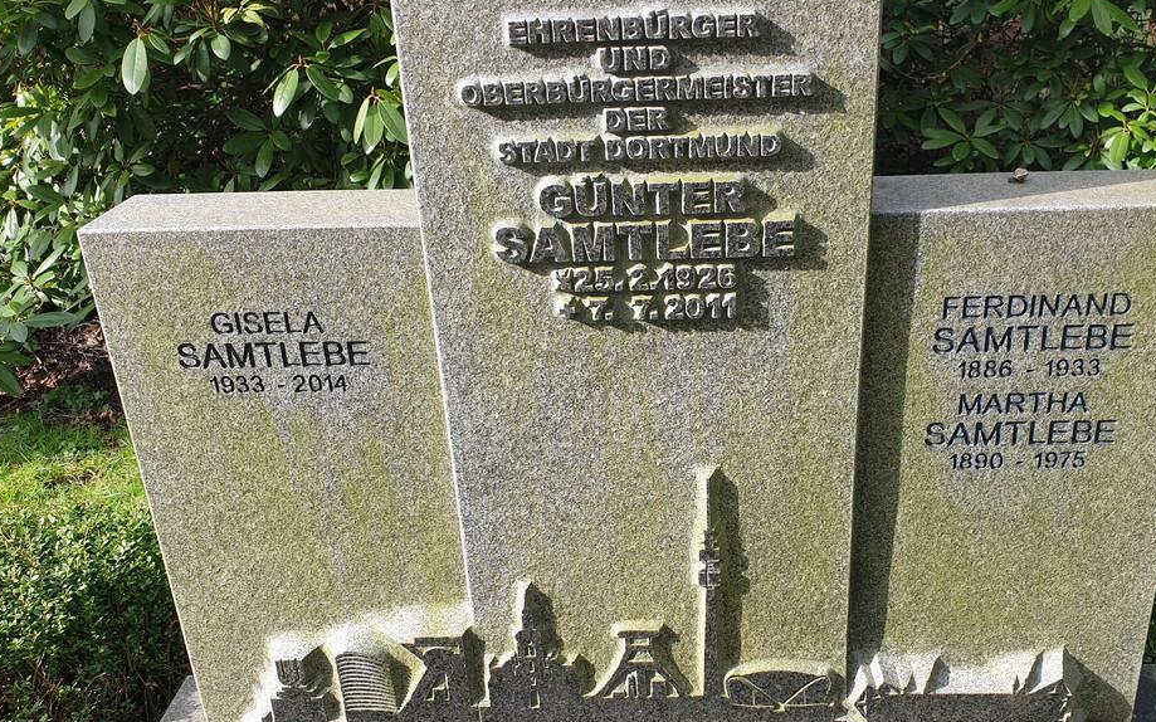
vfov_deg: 35.1
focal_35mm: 36
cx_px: 658
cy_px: 454
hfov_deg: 53.8
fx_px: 1134
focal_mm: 4.3
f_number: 2.4
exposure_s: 1/337
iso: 50
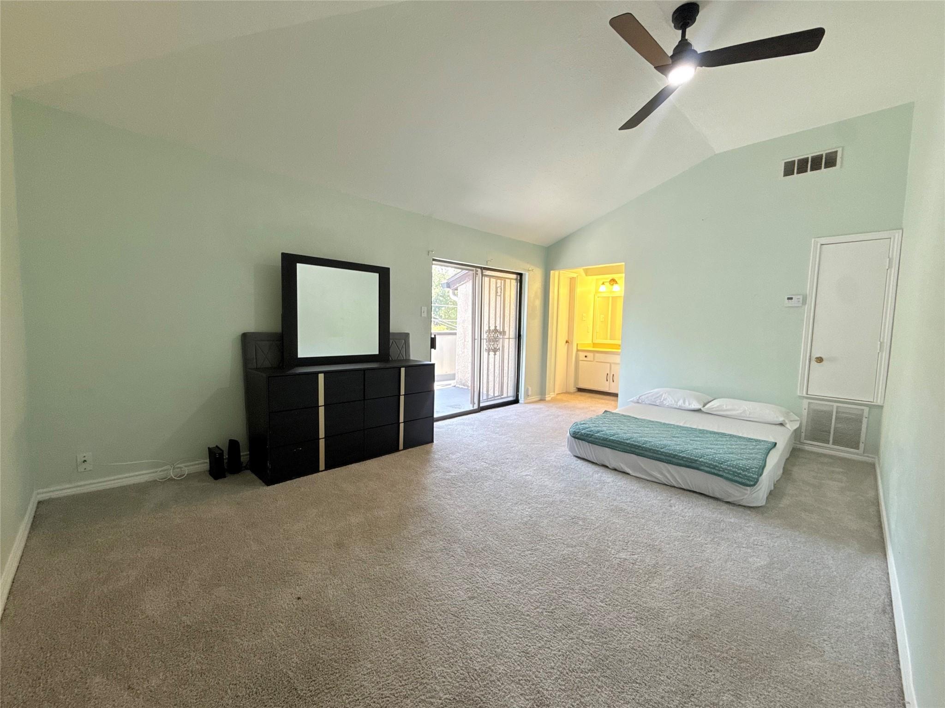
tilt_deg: -4.9
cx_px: 472
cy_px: 354
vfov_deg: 85.7
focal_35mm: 14
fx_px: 382
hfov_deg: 102.1
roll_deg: -1.4
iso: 125
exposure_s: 1/120
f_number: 2.2
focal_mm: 2.22
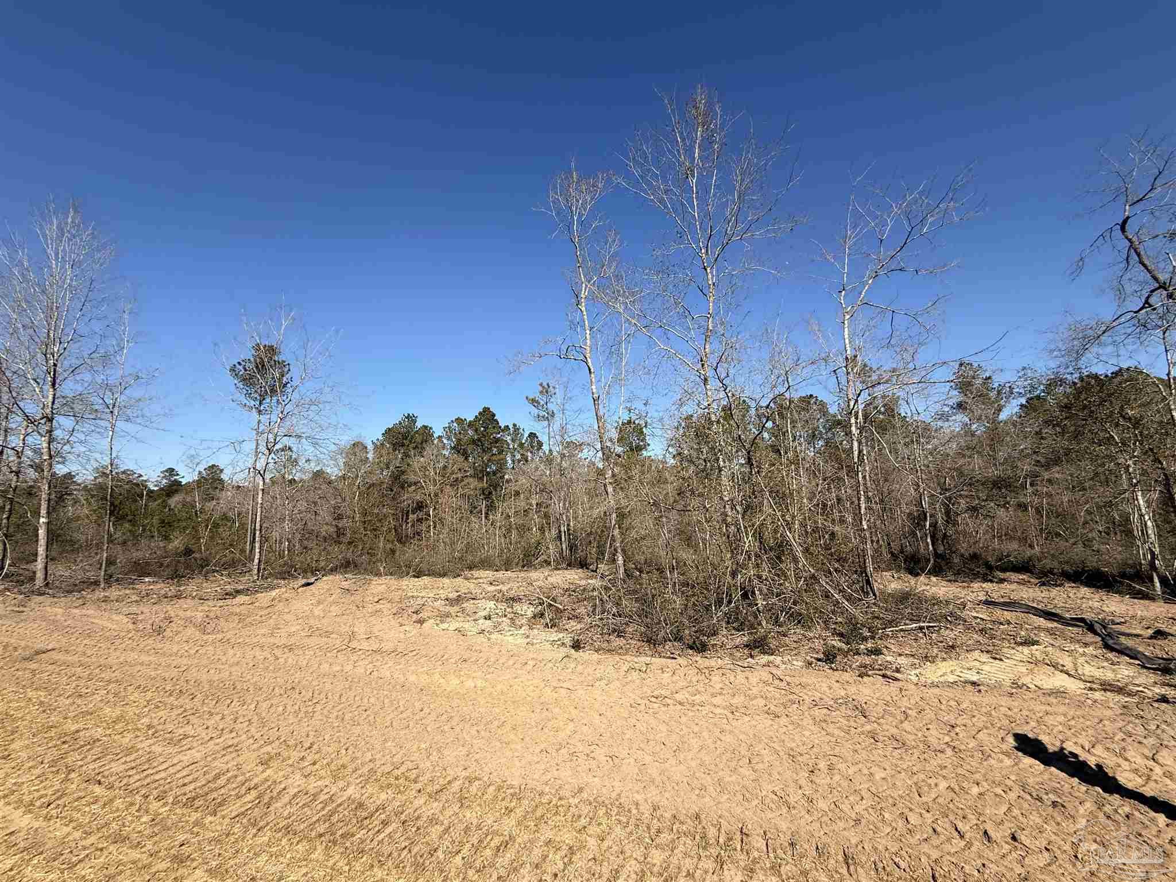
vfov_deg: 85.7
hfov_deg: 102.1
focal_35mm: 14
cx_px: 588
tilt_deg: +8.1
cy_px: 441
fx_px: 476
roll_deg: +1.1
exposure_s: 1/2320
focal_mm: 2.22
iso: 50
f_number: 2.2
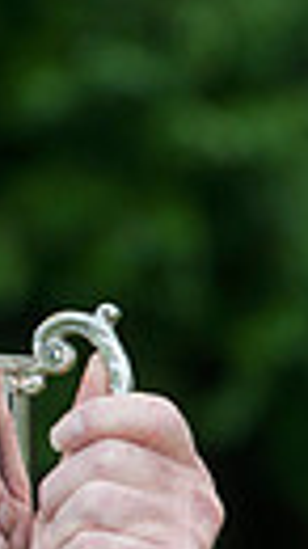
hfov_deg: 1.6
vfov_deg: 2.8
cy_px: 595
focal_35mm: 768
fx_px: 11165
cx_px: -342
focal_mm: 165
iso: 200
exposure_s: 1/250
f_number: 7.1
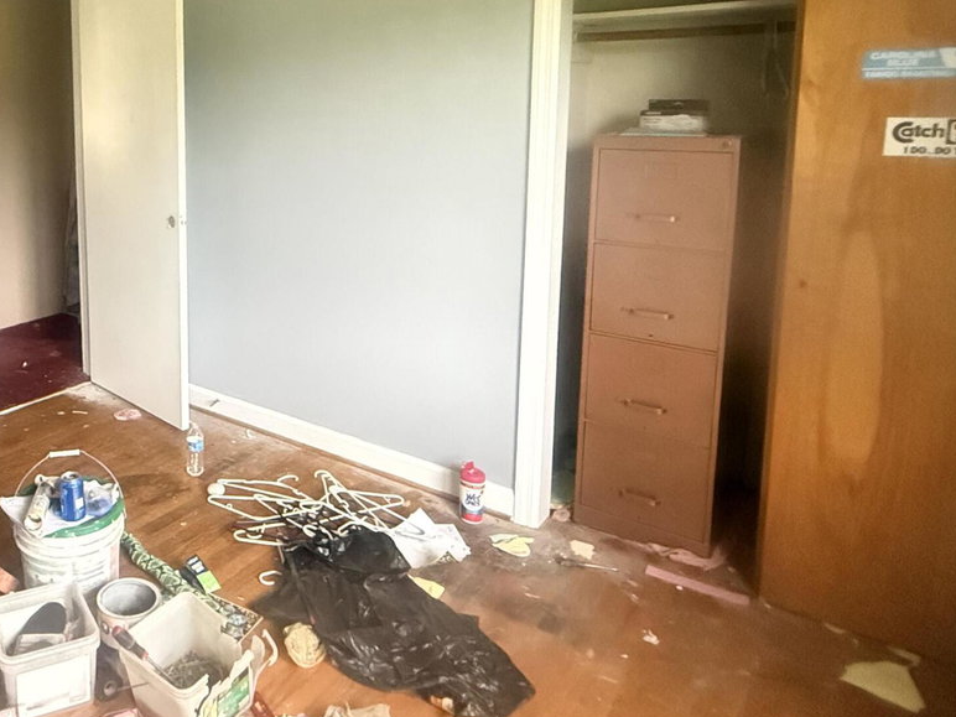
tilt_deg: -7.8
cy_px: 198
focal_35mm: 29
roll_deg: +1.4
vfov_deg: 46.8
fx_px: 801
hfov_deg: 55.7
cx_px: 149
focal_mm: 2.22
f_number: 2.2
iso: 1600
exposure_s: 1/50
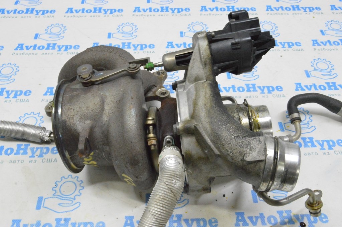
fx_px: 342
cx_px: 171
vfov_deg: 36.8
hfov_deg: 53.2
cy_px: 114
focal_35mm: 36
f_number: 20
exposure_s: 1/20
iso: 6400
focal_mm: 24
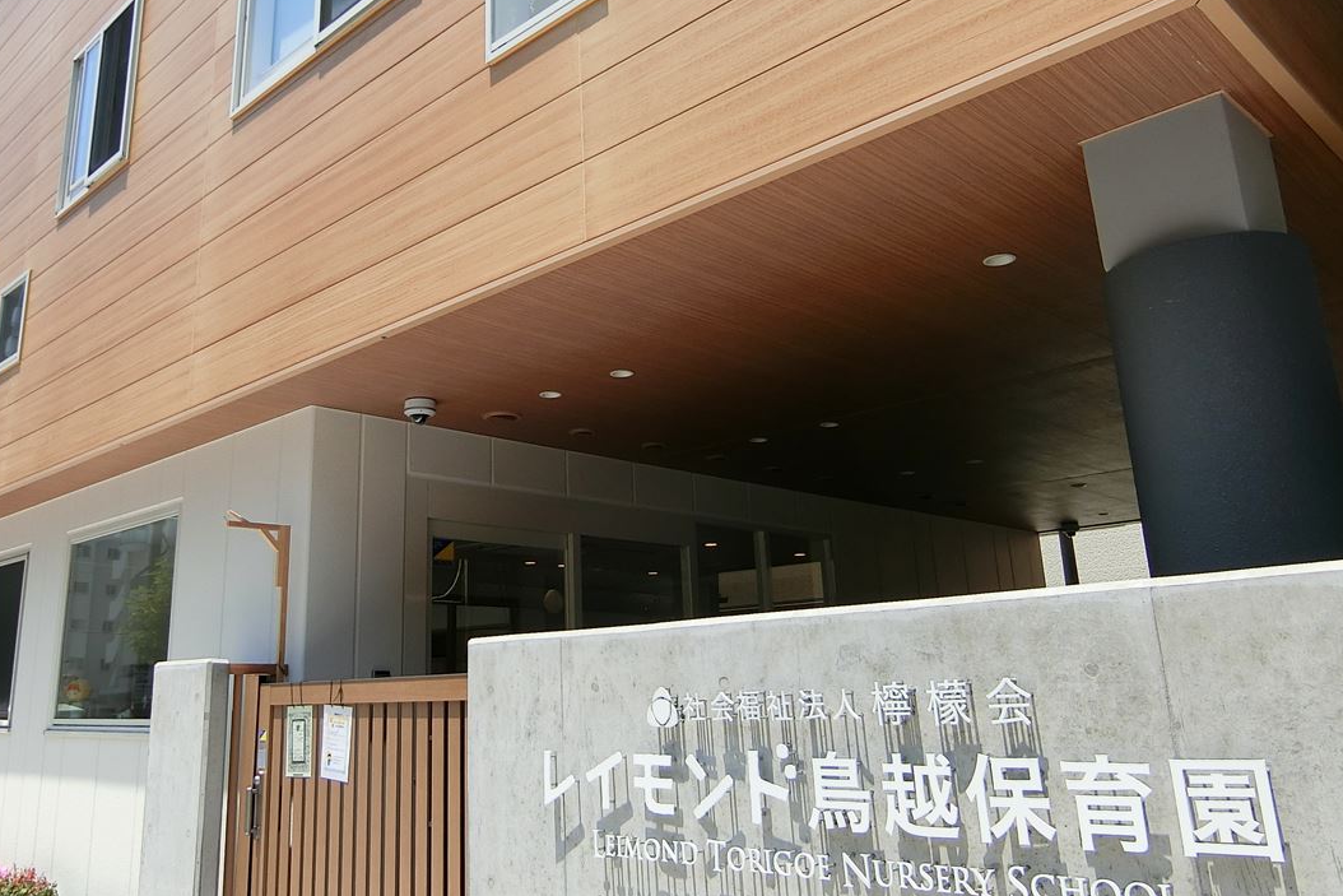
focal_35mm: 30
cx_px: 558
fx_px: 1119
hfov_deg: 61.5
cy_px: 379
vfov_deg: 43.5
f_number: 6.9
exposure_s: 1/160
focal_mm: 4.06
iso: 80
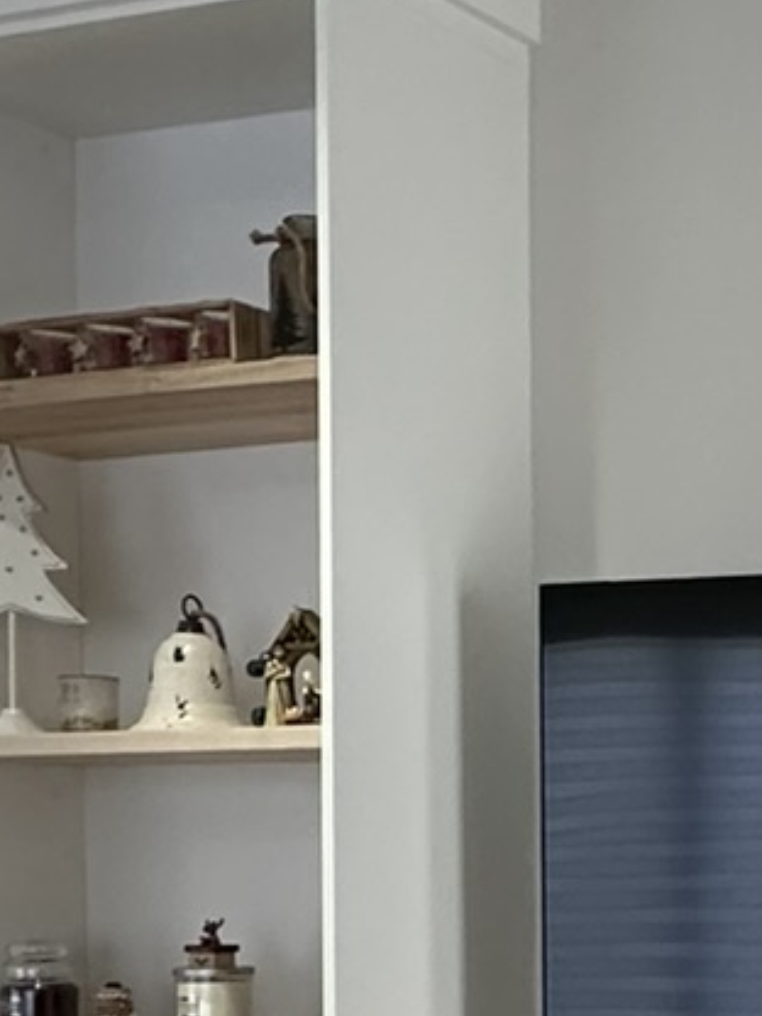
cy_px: 884
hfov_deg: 17.5
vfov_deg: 27.3
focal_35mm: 69
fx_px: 2025
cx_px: 1343
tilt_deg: +0.2
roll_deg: -0.1
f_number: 2.2
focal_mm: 2.22
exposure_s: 1/120
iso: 250
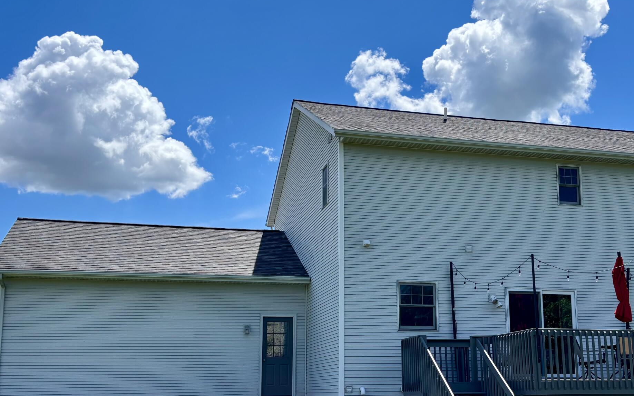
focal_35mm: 45
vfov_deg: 28.5
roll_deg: +0.1
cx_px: 385
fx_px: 778
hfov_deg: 44.1
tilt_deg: +9.0
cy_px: 251
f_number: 1.6
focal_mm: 5.96
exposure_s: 1/3650
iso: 50
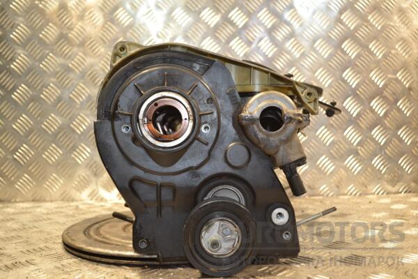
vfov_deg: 36.9
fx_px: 418
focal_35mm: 36
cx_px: 209
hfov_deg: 53.1
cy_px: 140
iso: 450
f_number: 4
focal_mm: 24
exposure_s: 1/60
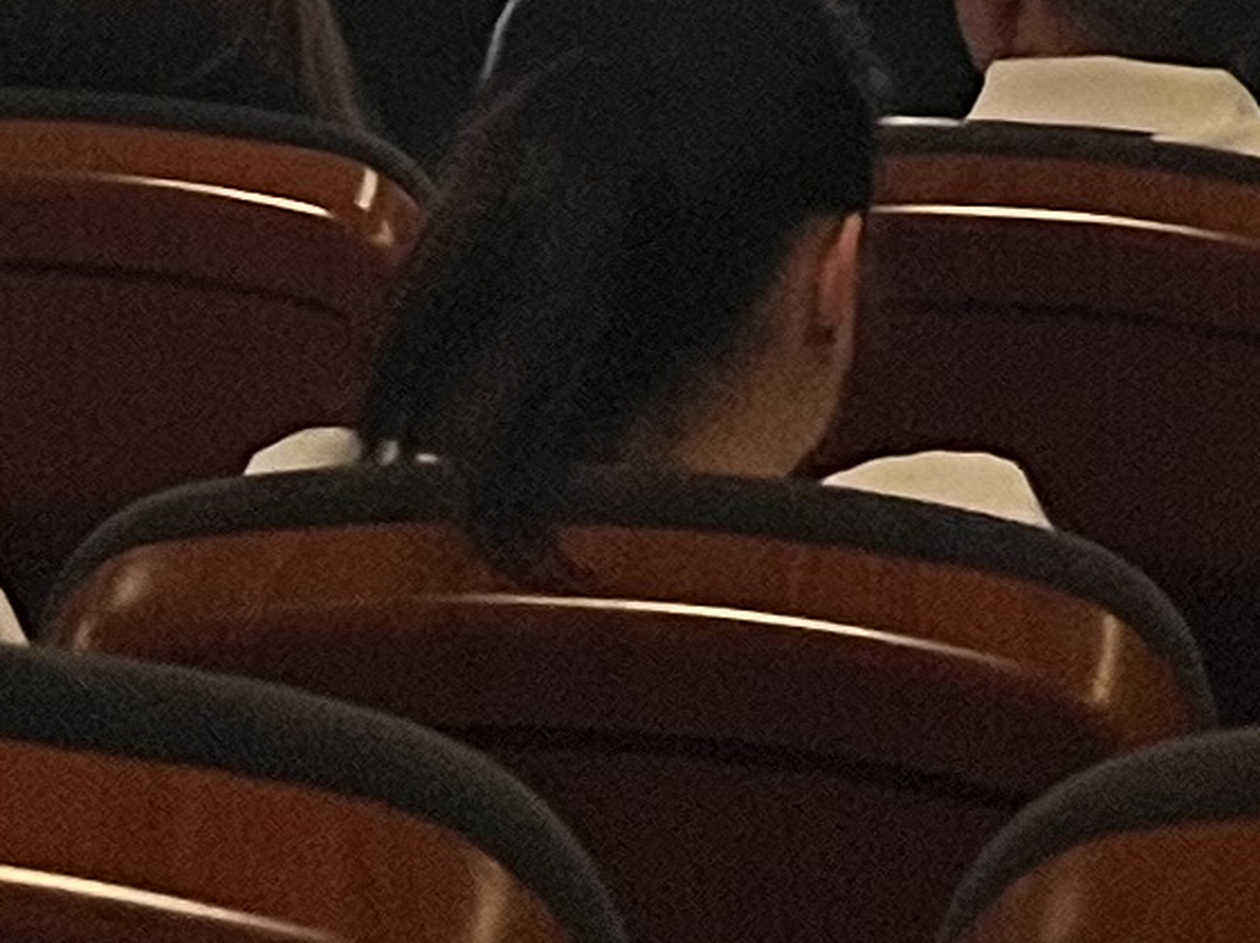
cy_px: -1992
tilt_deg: +1.2
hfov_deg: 10.6
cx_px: 802
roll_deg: +0.8
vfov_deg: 7.0
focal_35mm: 187
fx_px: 6802
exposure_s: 1/90
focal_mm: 5.1
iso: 125
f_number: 1.6
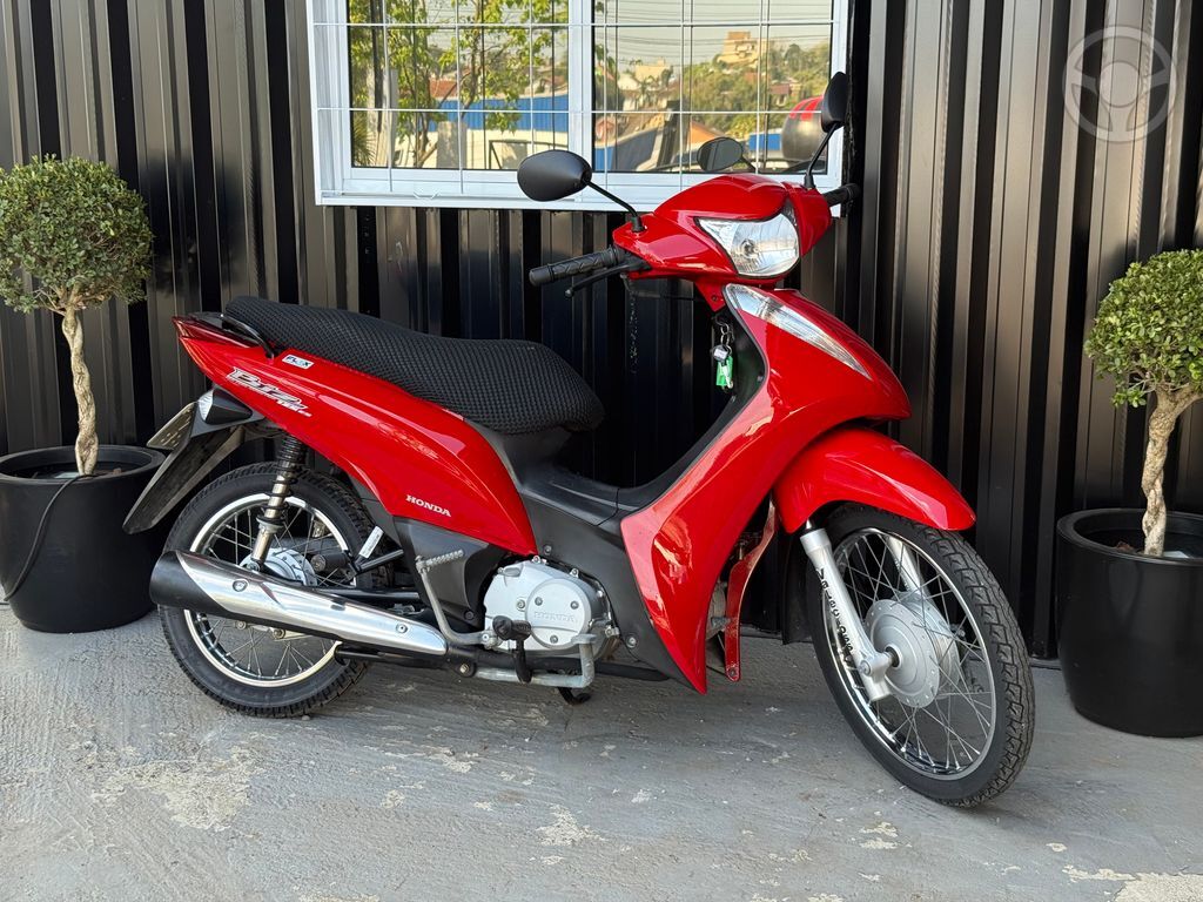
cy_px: 451
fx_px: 1668
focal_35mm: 48
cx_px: 602
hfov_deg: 39.7
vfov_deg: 30.3
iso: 100
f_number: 1.78
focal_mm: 6.76
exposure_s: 1/300
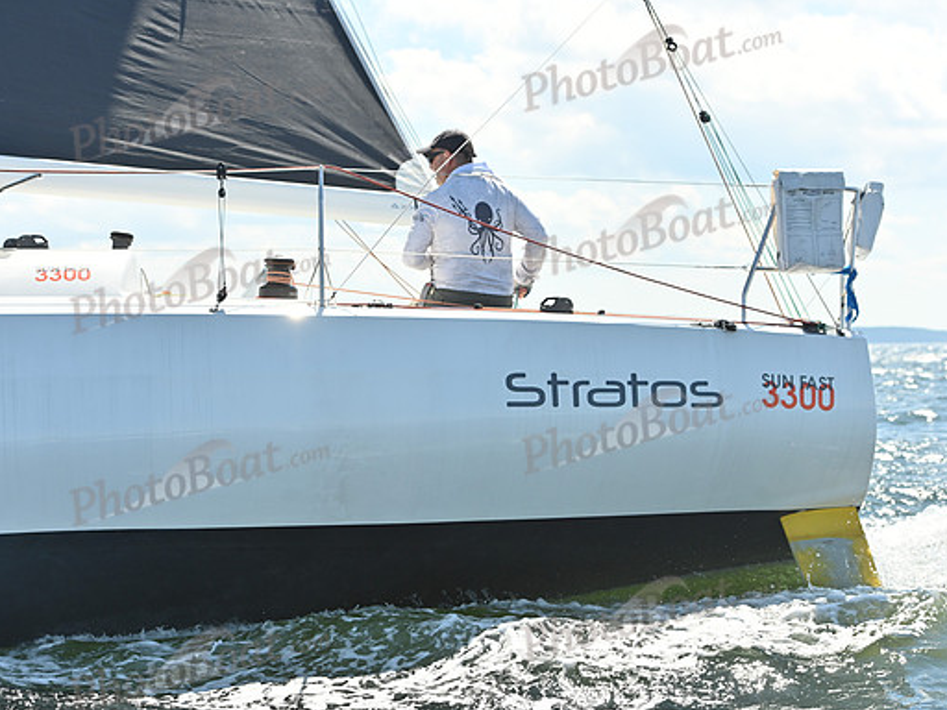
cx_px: 427
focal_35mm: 85
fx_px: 2325
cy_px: 356
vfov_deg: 17.4
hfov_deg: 23.0
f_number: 5.6
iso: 250
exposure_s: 1/1250
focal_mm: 78
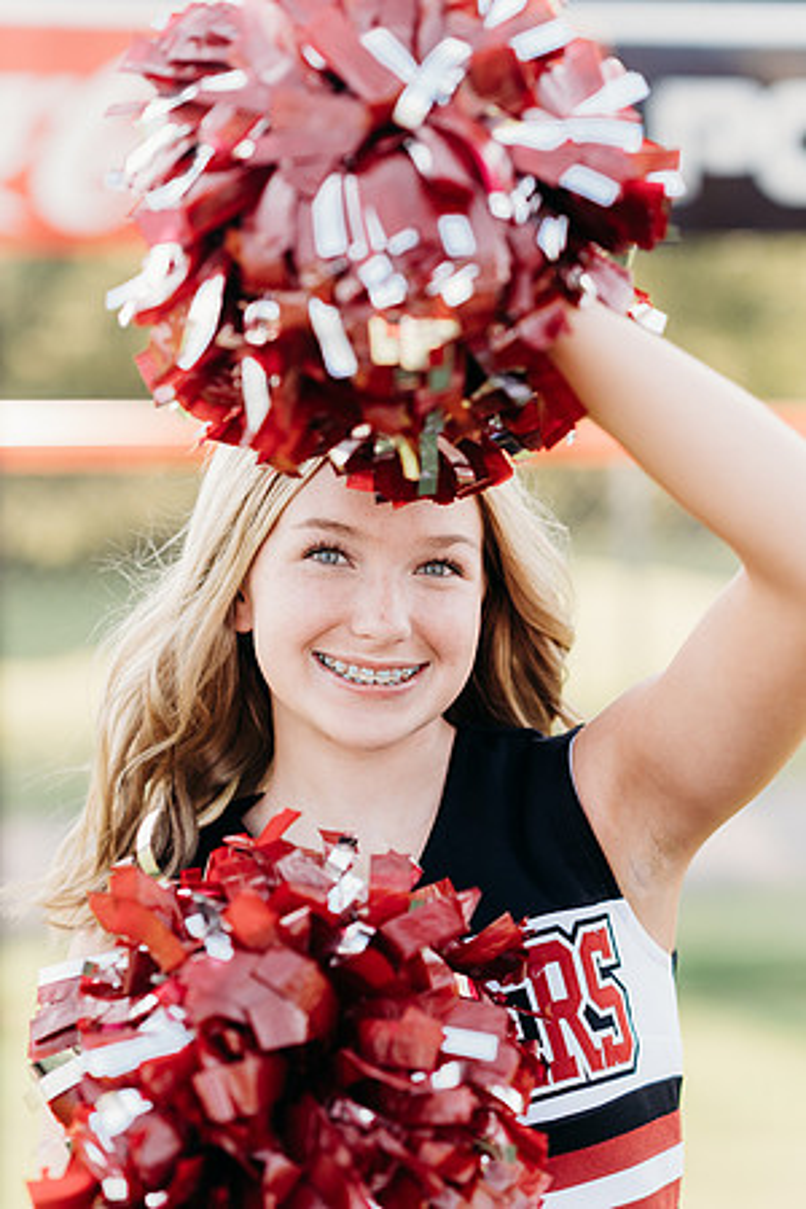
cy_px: 604
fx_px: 2854
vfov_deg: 23.9
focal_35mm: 85
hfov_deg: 16.1
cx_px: 403
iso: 200
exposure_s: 1/500
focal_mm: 85
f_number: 2.8
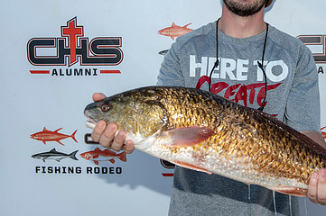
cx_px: 234
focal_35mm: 61
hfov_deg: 32.4
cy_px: 75
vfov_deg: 22.1
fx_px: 552
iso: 50
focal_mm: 38
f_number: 6.3
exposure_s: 1/125
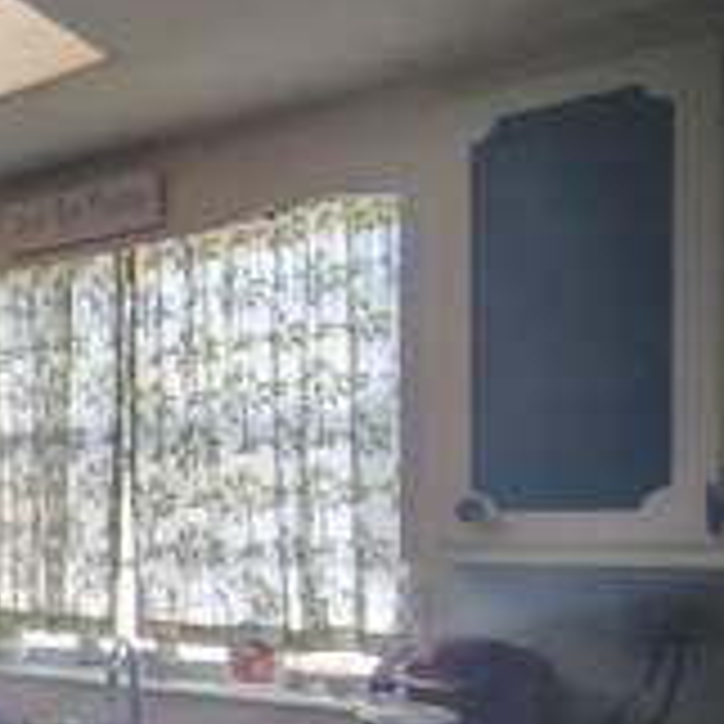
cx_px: -301
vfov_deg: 39.0
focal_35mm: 42
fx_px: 994
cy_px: 537
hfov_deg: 29.0
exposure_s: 1/24
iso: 536
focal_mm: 2.13
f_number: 2.2
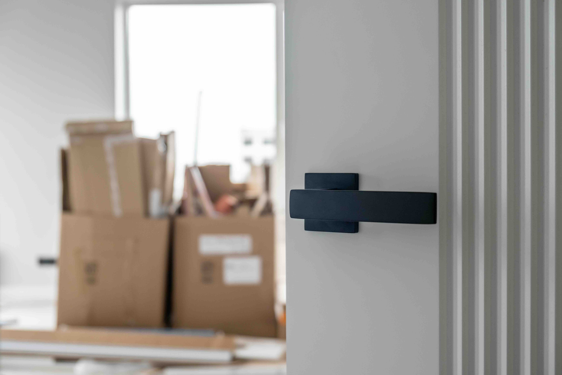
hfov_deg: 46.4
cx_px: 281
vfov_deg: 31.9
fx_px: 656
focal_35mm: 42
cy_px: 188
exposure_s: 1/125
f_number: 3.2
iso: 400
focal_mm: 27.7
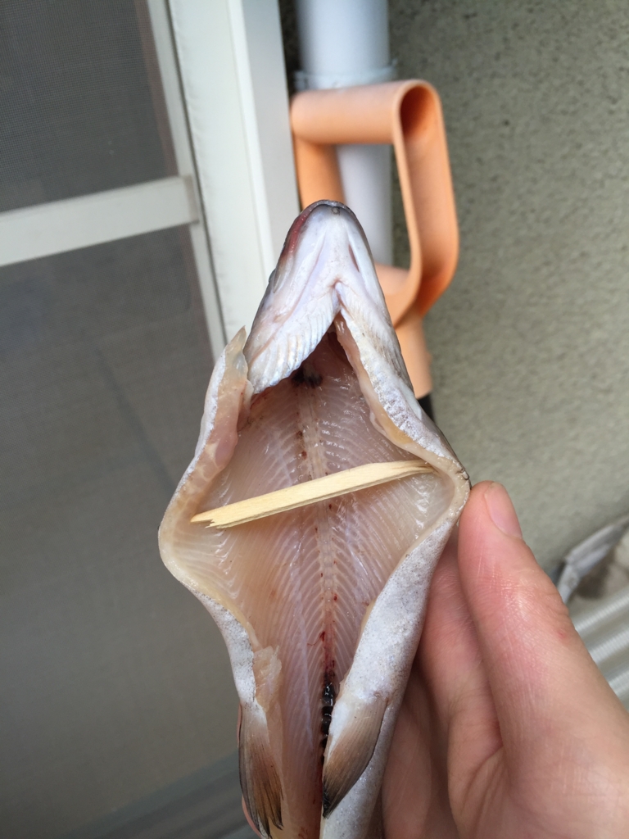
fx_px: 703
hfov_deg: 48.2
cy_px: 420
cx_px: 314
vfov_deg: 61.7
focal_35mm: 29
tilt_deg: -32.8
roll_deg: +6.2
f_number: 2.2
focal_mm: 4.15
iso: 32
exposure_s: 1/258
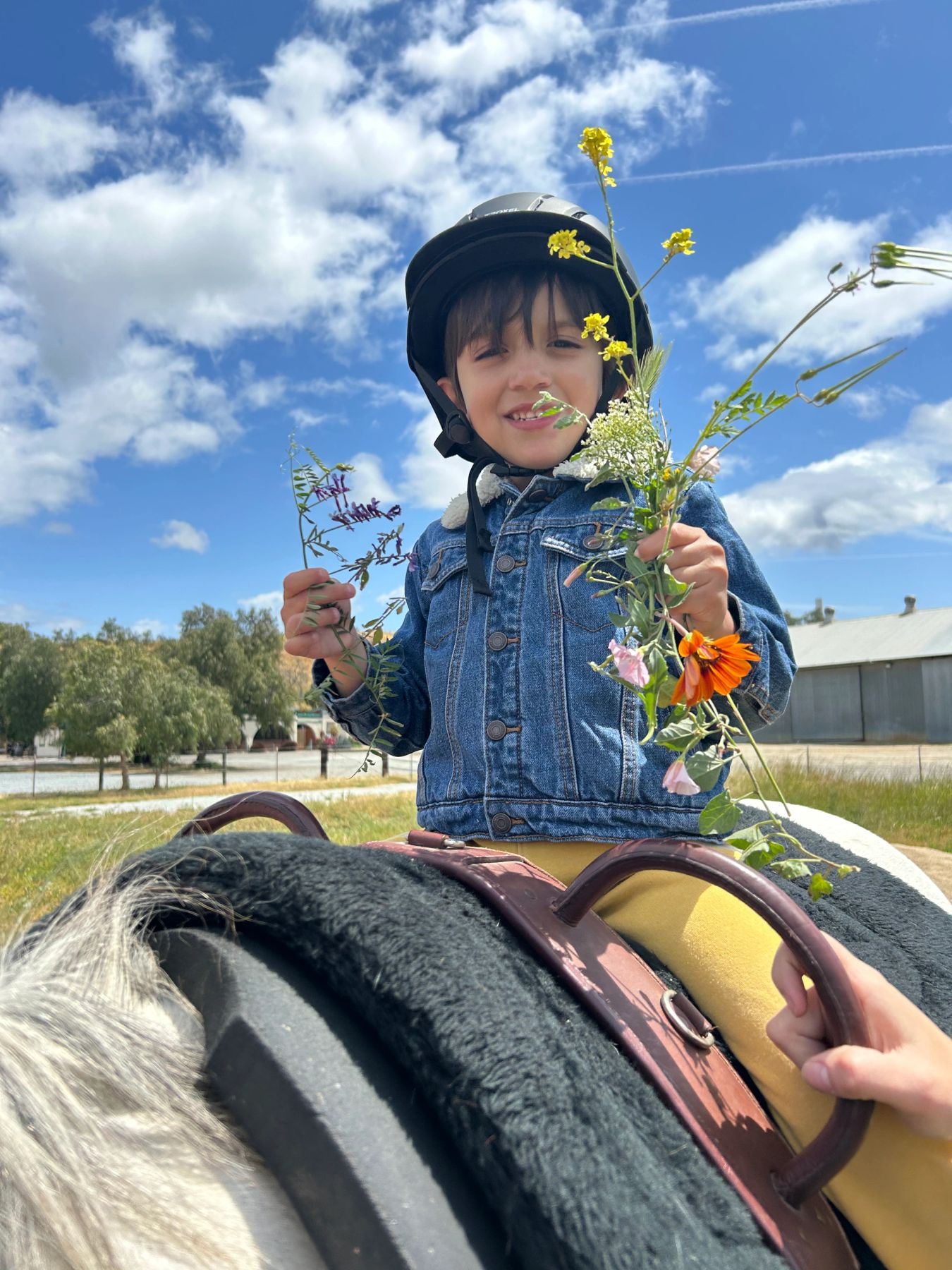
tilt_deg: +9.4
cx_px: 476
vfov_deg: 67.3
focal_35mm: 26
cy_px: 635
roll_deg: +1.3
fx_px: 953
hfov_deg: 53.1
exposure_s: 1/3831
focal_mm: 5.7
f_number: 1.5
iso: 50
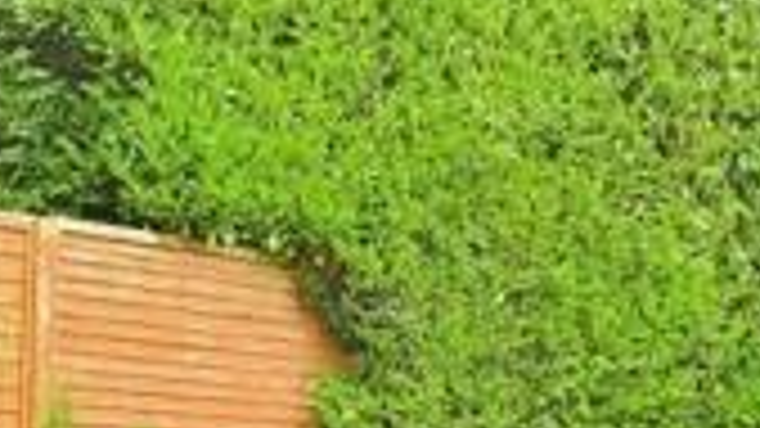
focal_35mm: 122
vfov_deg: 9.8
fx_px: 2458
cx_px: 396
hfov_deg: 17.6
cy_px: 457
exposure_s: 1/40
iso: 200
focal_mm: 20
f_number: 7.1
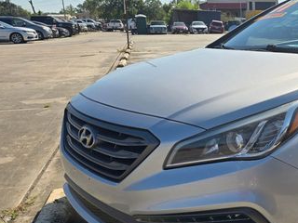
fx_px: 396
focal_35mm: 46
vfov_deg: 31.4
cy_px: 133
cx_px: 265
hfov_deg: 38.5
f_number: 1.7
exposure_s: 1/1132
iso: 12
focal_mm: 6.3
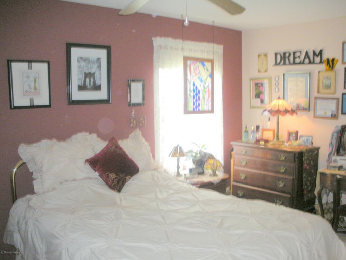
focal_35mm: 35
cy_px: 130
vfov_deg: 40.7
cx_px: 173
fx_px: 350
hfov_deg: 52.6
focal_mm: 6.3
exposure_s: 1/31.3
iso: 200
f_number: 3.5
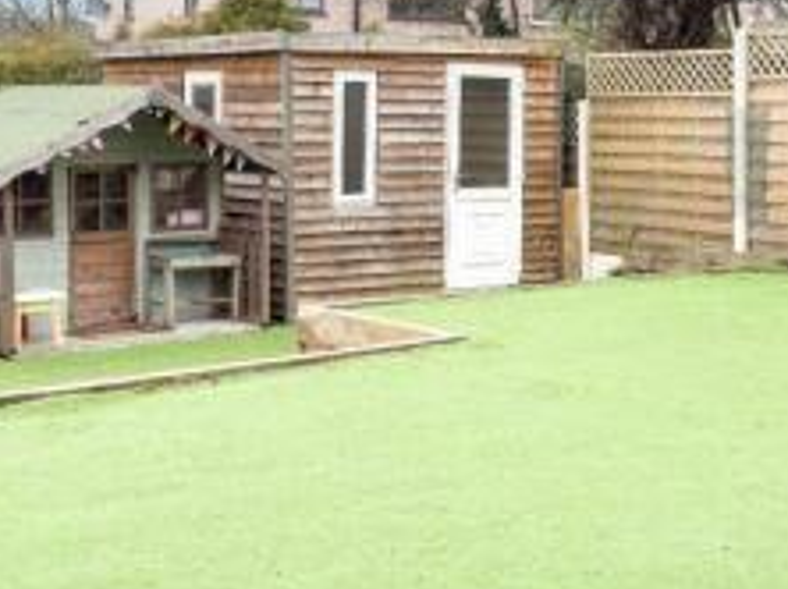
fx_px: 1433
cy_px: 154
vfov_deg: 23.0
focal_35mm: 63
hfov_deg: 30.8
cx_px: 403
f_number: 1.8
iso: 100
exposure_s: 1/1500
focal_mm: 6.76
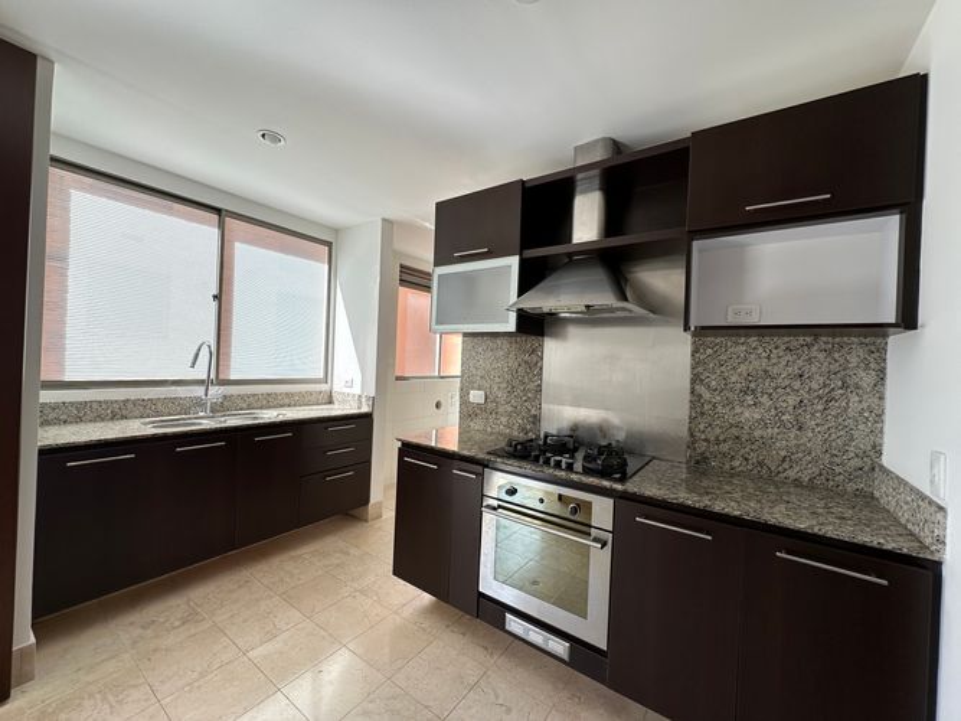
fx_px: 389
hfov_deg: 102.1
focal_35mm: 14
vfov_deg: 85.7
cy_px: 360
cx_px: 480
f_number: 2.2
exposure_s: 1/187
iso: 40
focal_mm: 2.22
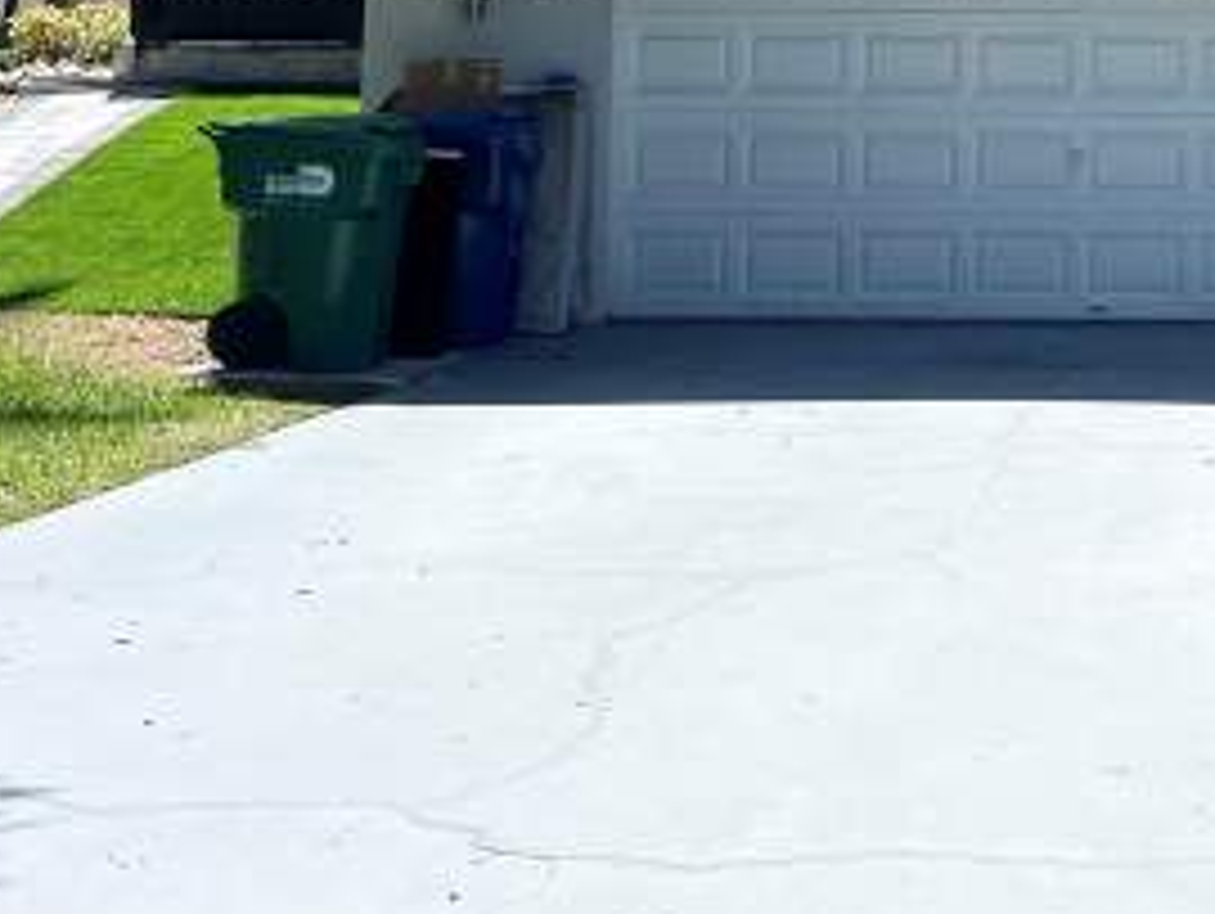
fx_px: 2705
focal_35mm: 77
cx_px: 1296
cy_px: -50
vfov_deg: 18.5
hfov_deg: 23.9
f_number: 1.5
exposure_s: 1/4274
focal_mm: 5.7
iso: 50
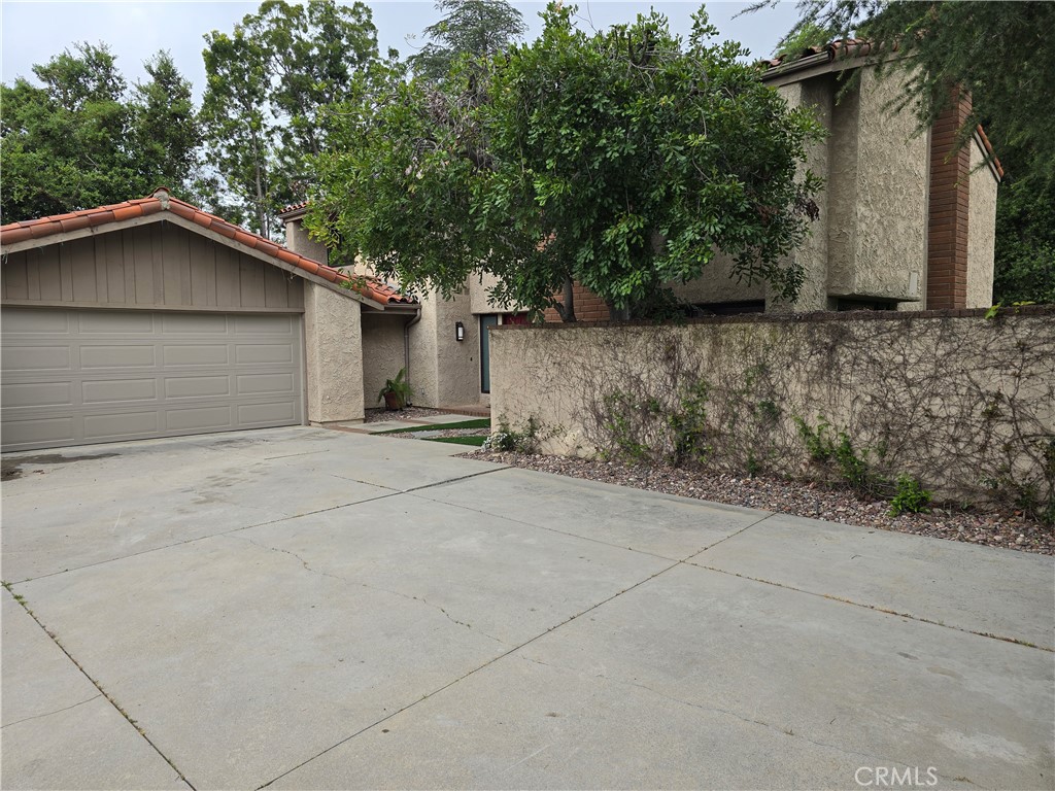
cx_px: 528
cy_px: 396
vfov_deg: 58.9
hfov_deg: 73.9
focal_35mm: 23
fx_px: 701
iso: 12
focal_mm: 6.3
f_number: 1.7
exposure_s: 1/199
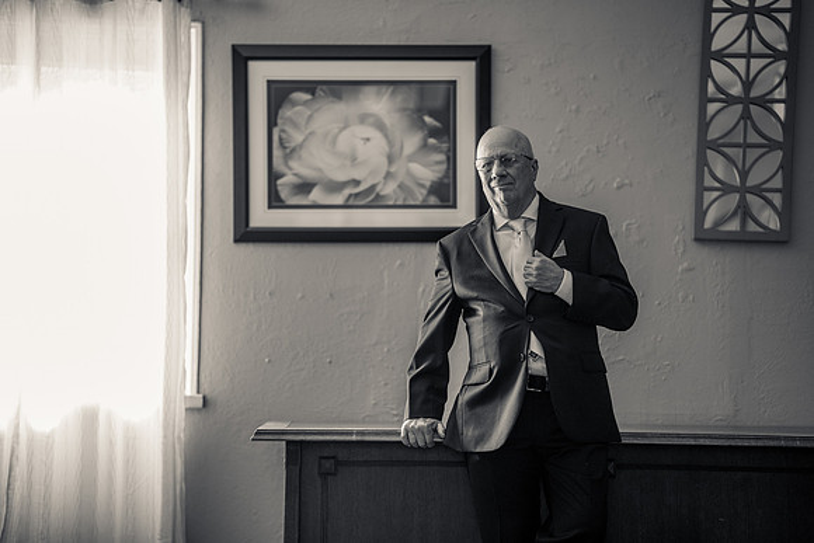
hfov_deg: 23.9
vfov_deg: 16.1
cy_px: 272
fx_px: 1922
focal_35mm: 85
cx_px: 407
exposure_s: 1/400
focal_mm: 85
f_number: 1.4
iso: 200
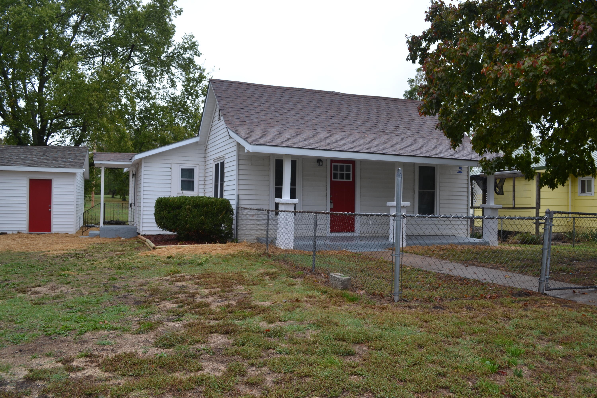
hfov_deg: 61.9
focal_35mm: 30
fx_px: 497
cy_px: 199
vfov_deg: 43.6
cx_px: 298
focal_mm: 20
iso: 100
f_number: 5.6
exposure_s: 1/160
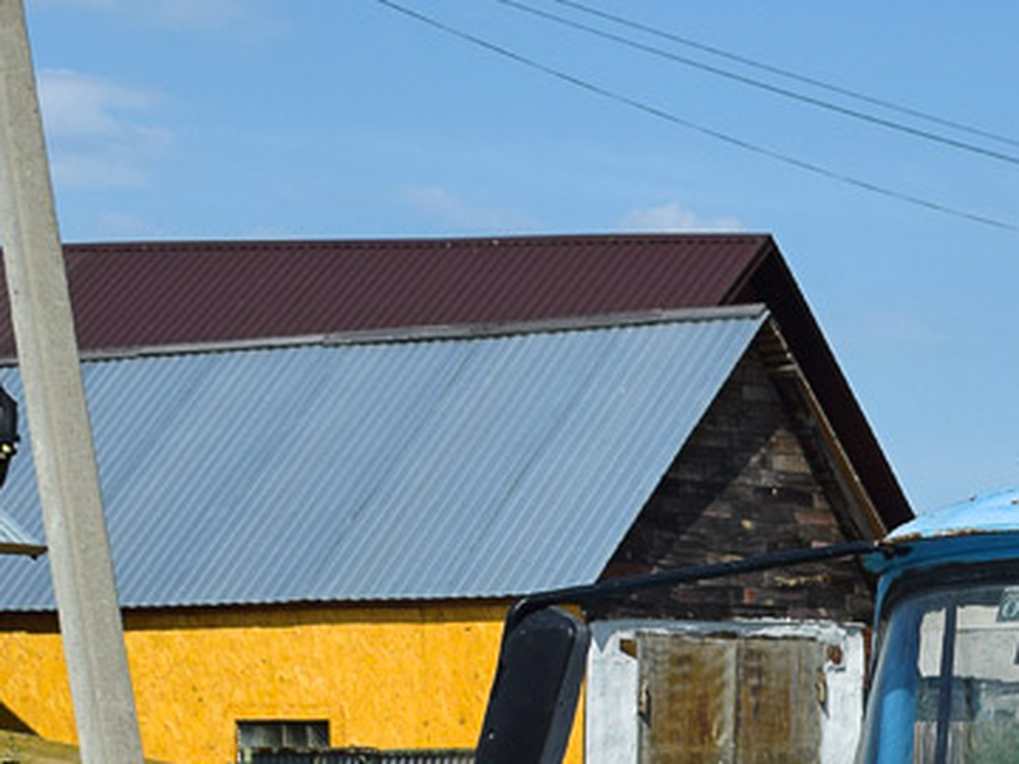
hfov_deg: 13.9
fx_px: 4110
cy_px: 1087
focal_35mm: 140
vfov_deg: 10.3
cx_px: 1104
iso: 200
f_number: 7.1
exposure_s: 1/1250
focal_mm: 29
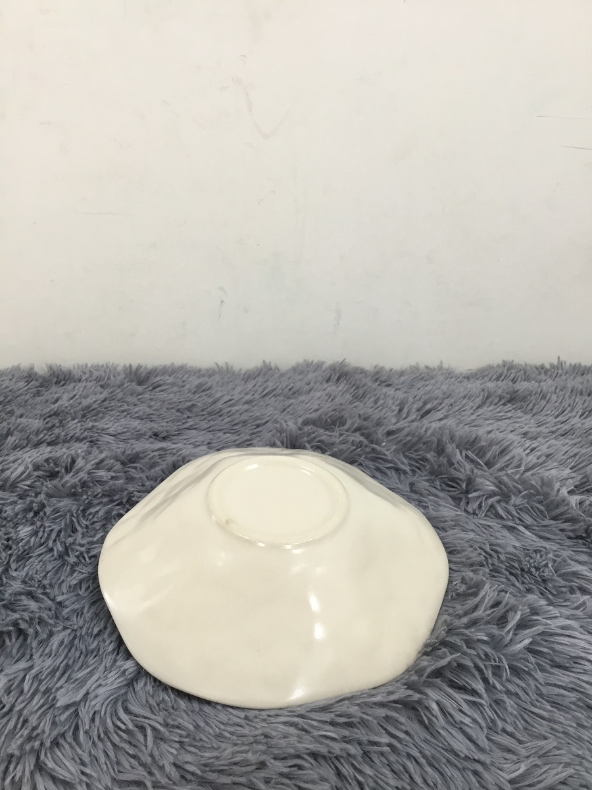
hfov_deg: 45.4
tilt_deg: -26.7
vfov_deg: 58.4
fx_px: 707
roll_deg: +0.4
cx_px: 296
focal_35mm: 31
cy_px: 395
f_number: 2.4
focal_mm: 3.3
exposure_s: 1/33
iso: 80
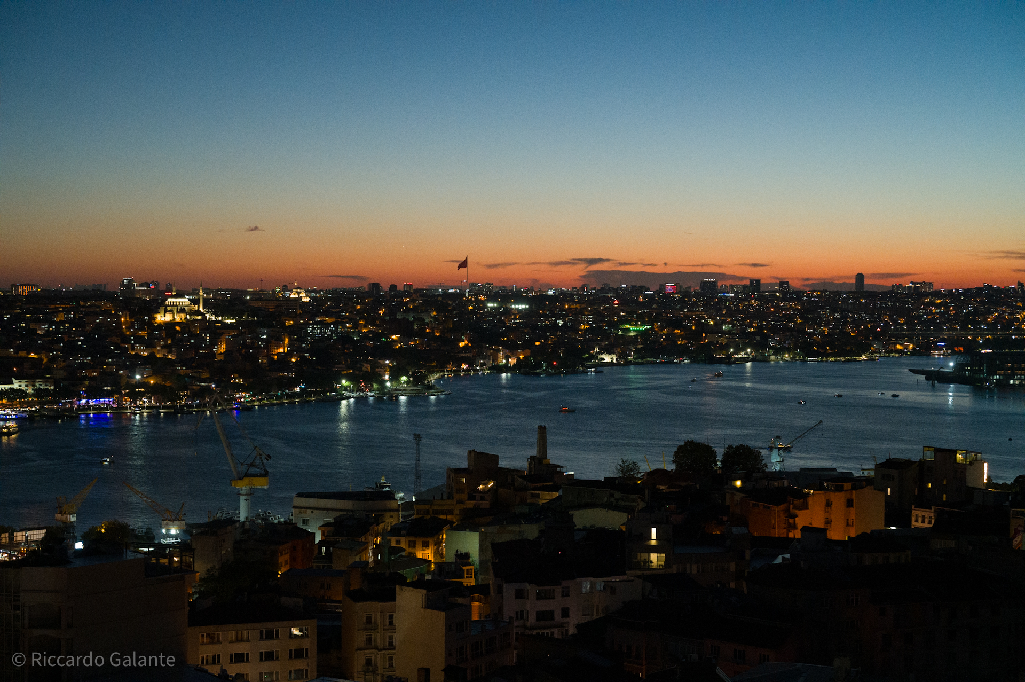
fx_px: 1451
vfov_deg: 26.4
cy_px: 341
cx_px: 512
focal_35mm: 51
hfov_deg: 38.9
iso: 11400
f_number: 4
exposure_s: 1/60
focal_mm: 51
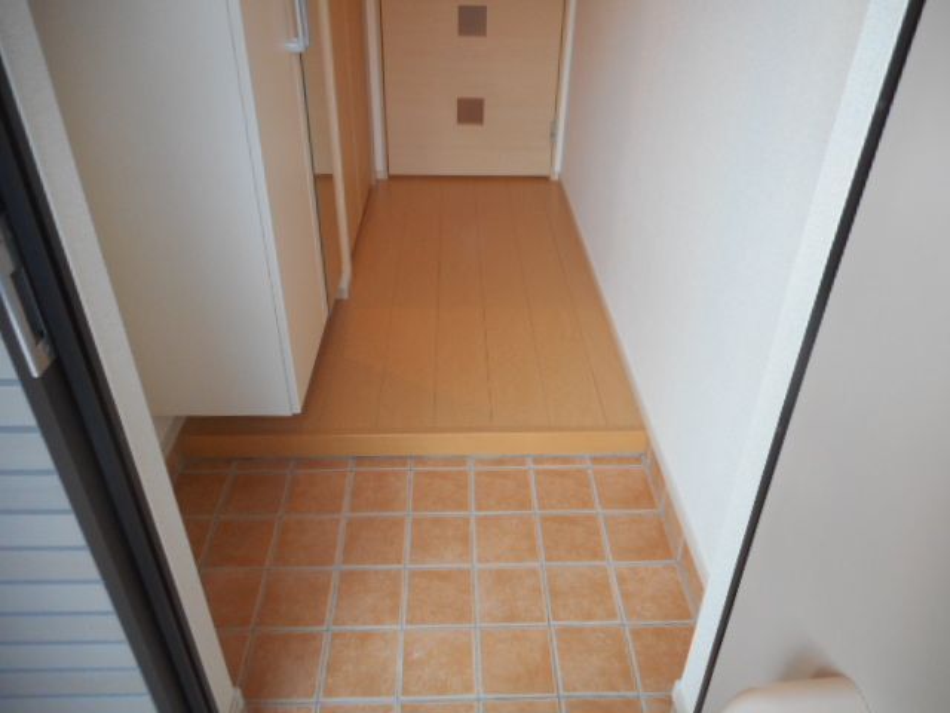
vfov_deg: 54.9
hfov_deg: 69.4
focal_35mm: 25
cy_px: 356
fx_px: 686
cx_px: 475
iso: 200
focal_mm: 4.5
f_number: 3.7
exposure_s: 1/30
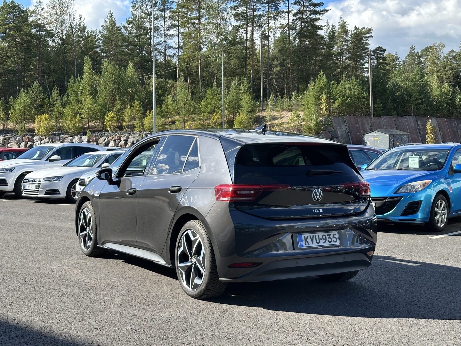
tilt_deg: -2.0
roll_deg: +0.6
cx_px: 230
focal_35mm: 48
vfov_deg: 30.3
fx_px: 639
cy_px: 173
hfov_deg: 39.7
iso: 64
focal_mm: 6.86
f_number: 1.78
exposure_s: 1/1095
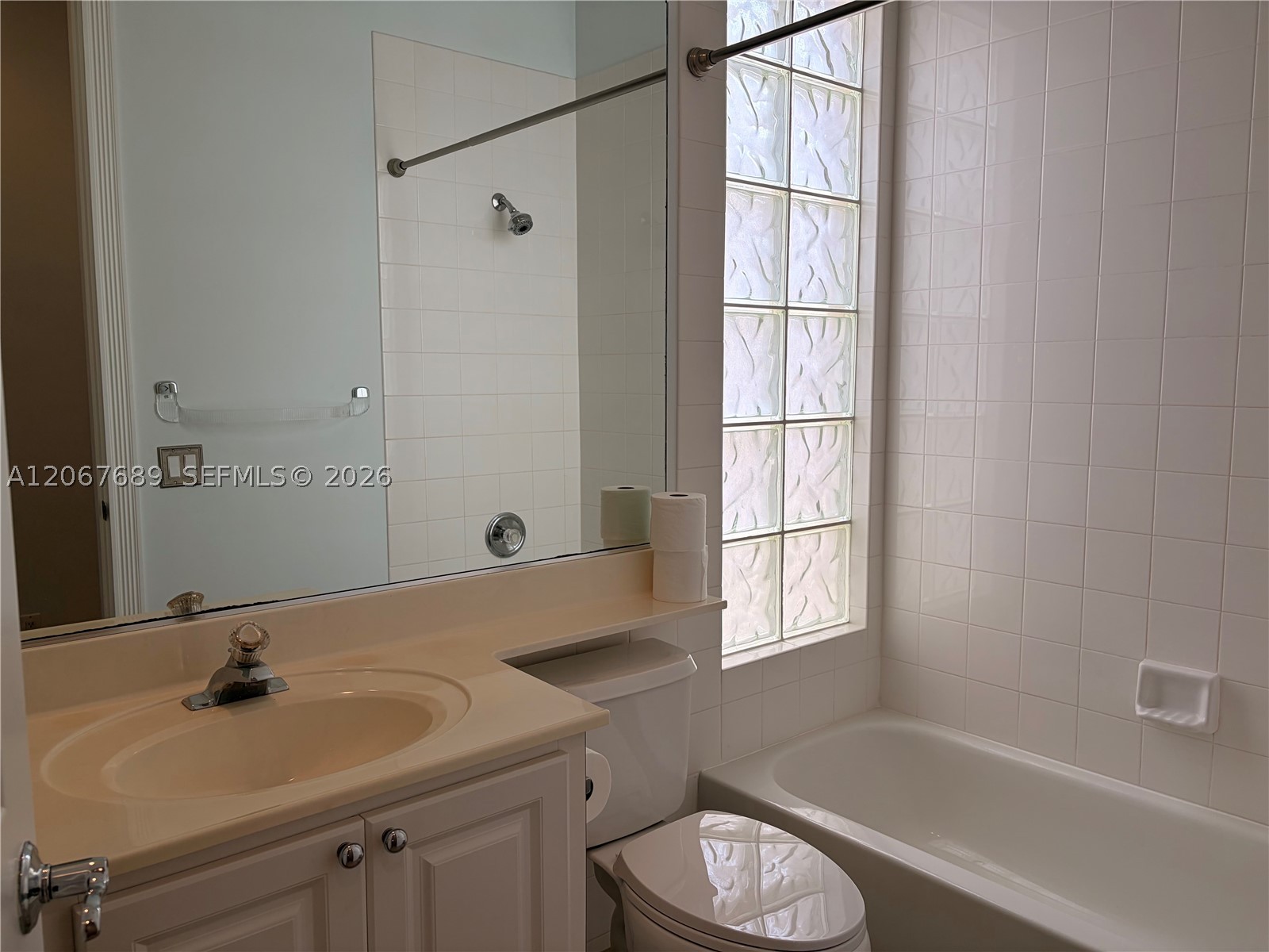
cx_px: 634
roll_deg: -0.3
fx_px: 953
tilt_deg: -6.1
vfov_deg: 53.1
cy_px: 476
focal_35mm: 26
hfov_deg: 67.3
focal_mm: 5.96
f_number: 1.6
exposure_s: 1/240
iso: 40
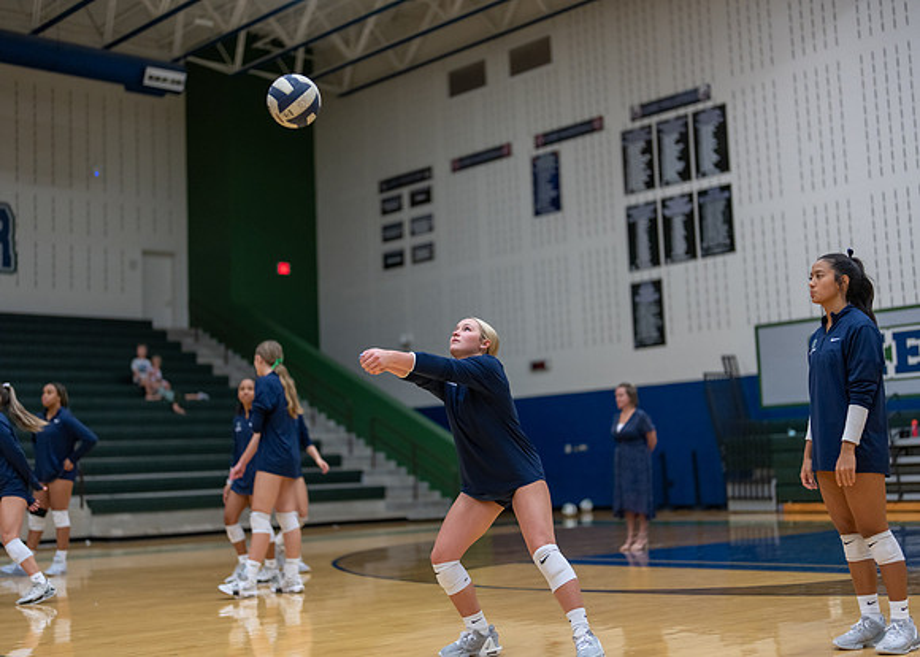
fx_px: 1369
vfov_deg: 27.0
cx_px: 460
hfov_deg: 37.2
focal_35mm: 52
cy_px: 328
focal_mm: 50
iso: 640
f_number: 1.2
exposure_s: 1/1000
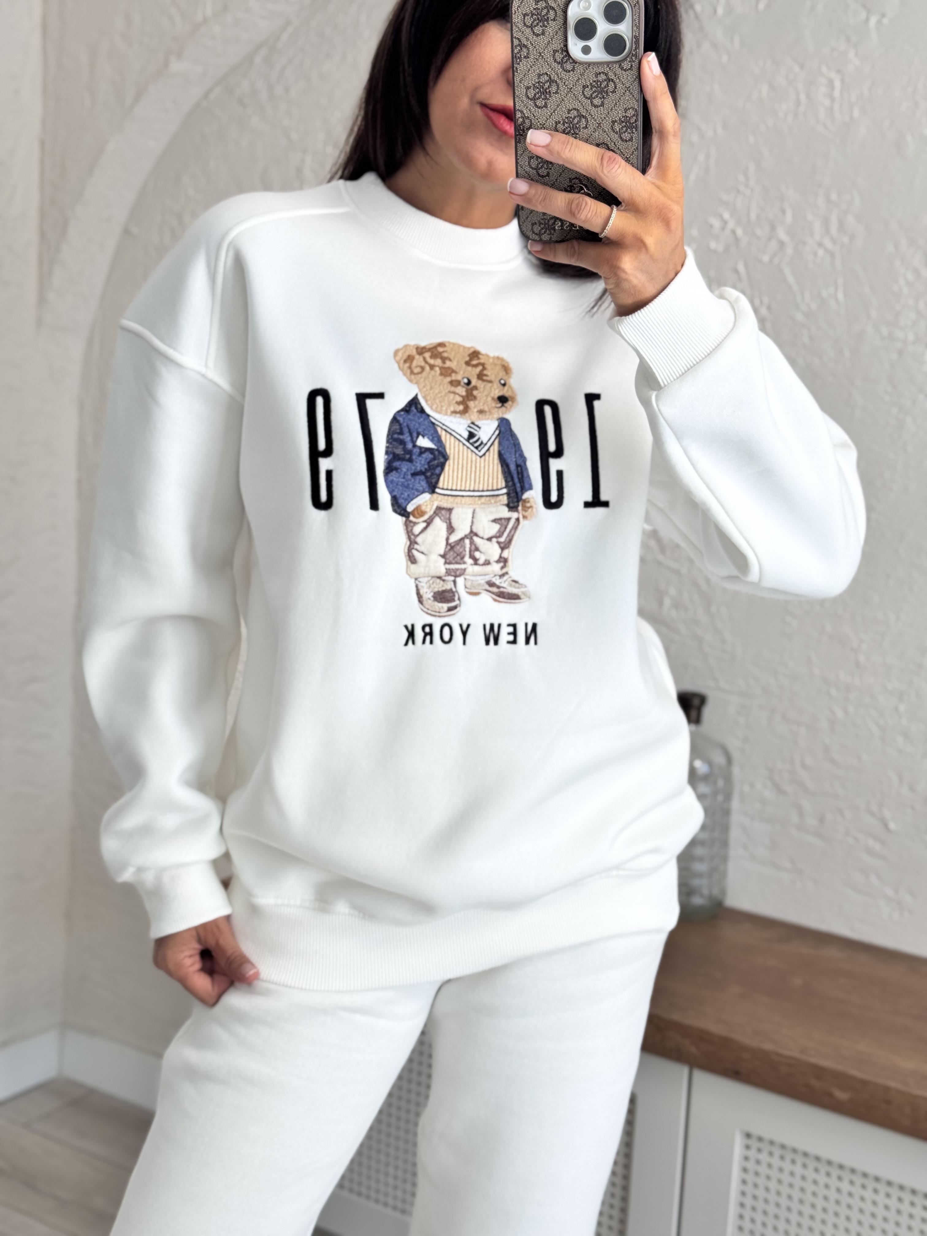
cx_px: 464
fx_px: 1714
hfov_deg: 30.3
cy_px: 618
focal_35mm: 48
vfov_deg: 39.7
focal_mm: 6.76
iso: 64
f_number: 1.78
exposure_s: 1/340
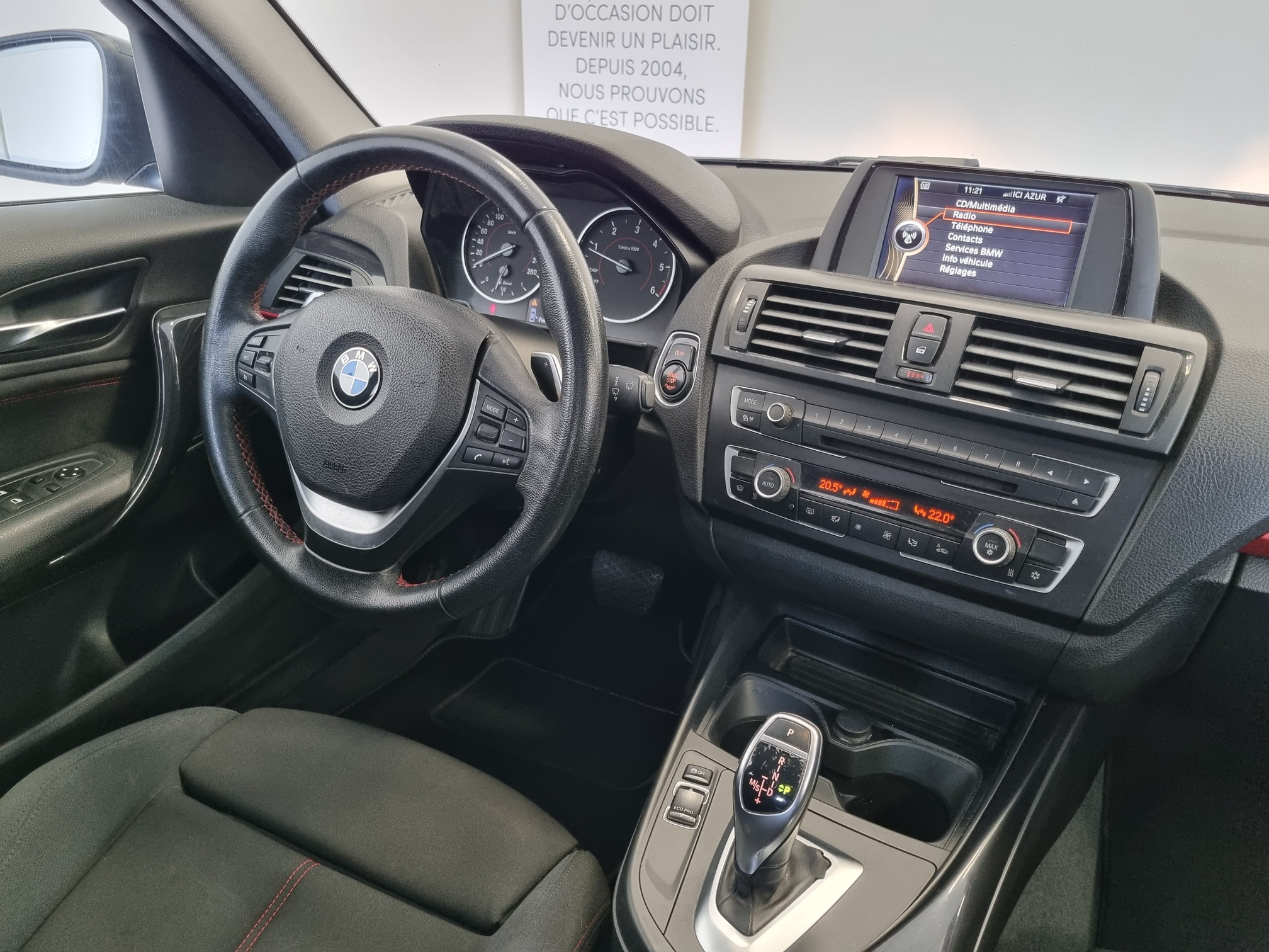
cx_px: 634
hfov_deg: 67.3
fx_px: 953
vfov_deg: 53.1
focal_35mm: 26
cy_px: 476
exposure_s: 1/33
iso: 500
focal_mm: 5.4
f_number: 1.8
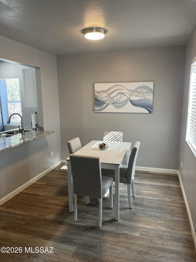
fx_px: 189
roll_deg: +0.5
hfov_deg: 54.9
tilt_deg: -10.7
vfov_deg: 69.4
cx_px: 98
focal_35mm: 25
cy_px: 131
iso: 80
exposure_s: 1/60
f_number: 1.6
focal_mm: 5.1
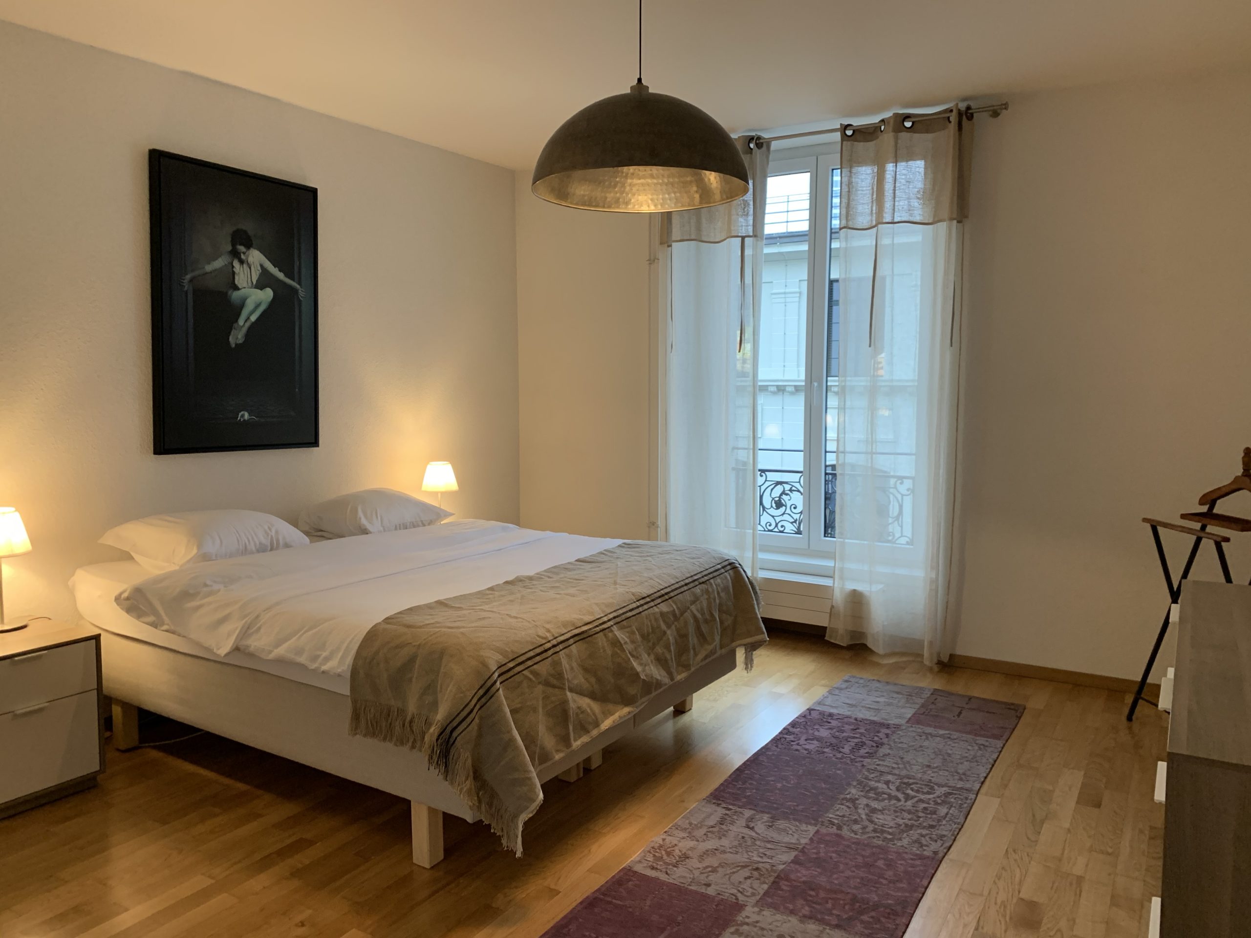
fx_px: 940
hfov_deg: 67.3
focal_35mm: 26
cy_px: 469
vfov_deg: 53.1
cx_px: 626
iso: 160
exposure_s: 1/60
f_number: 1.8
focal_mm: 4.25
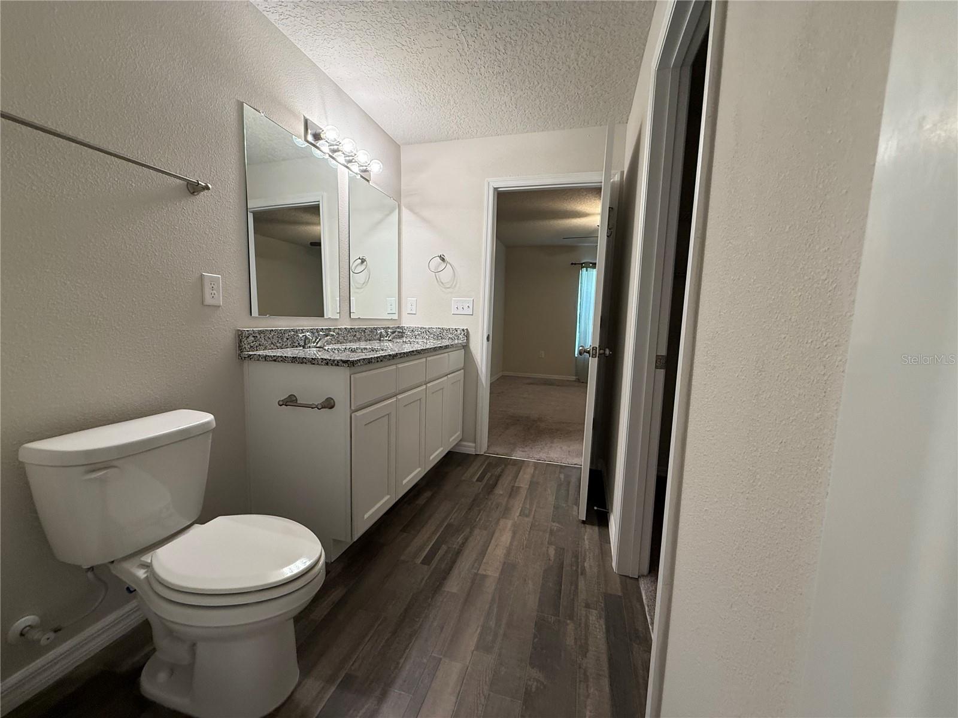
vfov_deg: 85.7
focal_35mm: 14
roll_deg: -1.3
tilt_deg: -5.1
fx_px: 387
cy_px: 359
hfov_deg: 102.1
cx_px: 479
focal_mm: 2.22
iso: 250
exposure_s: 1/60
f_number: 2.2
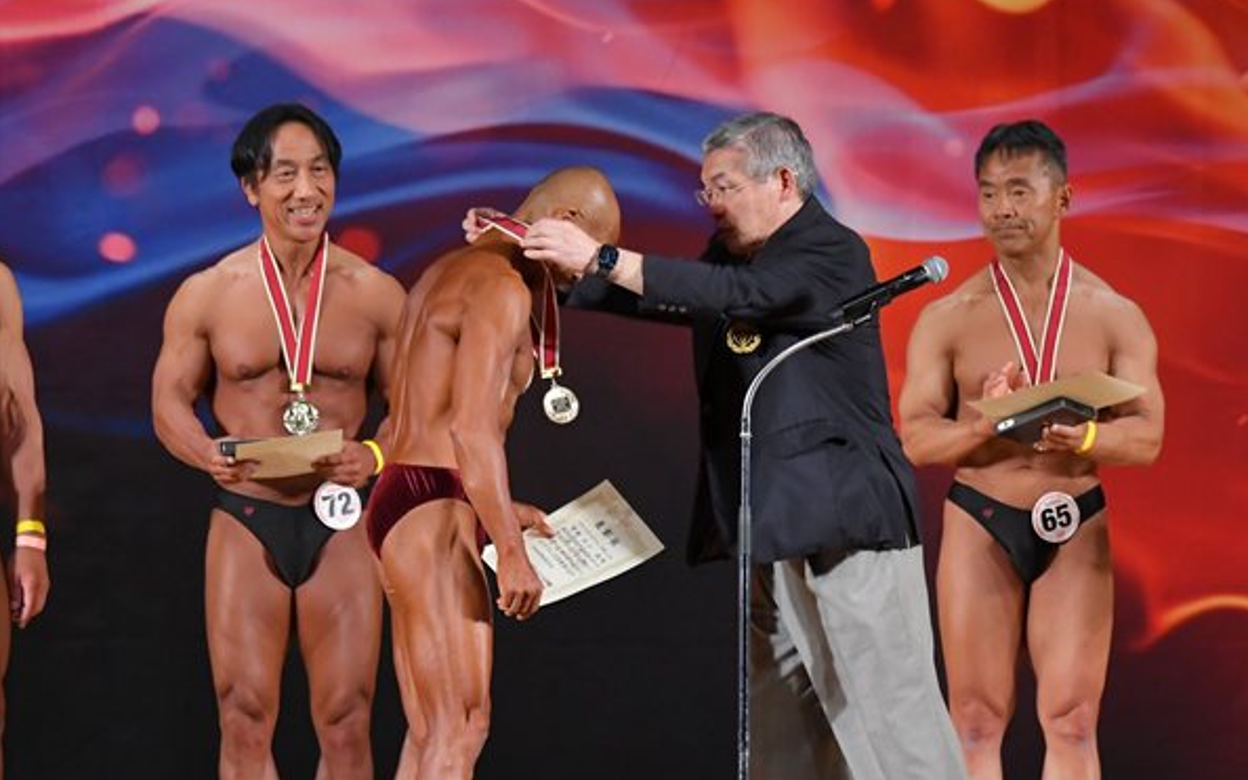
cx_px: 705
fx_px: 10168
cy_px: 517
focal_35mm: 299
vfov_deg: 4.4
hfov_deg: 7.0
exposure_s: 1/400
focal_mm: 150
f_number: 5.6
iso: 3200
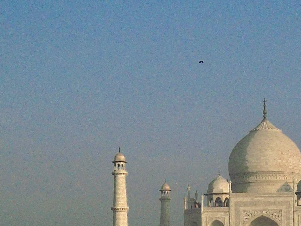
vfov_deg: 14.3
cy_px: 274
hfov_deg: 19.4
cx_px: 240
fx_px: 870
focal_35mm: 100
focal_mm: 6
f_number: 4.8
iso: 80
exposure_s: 1/1250
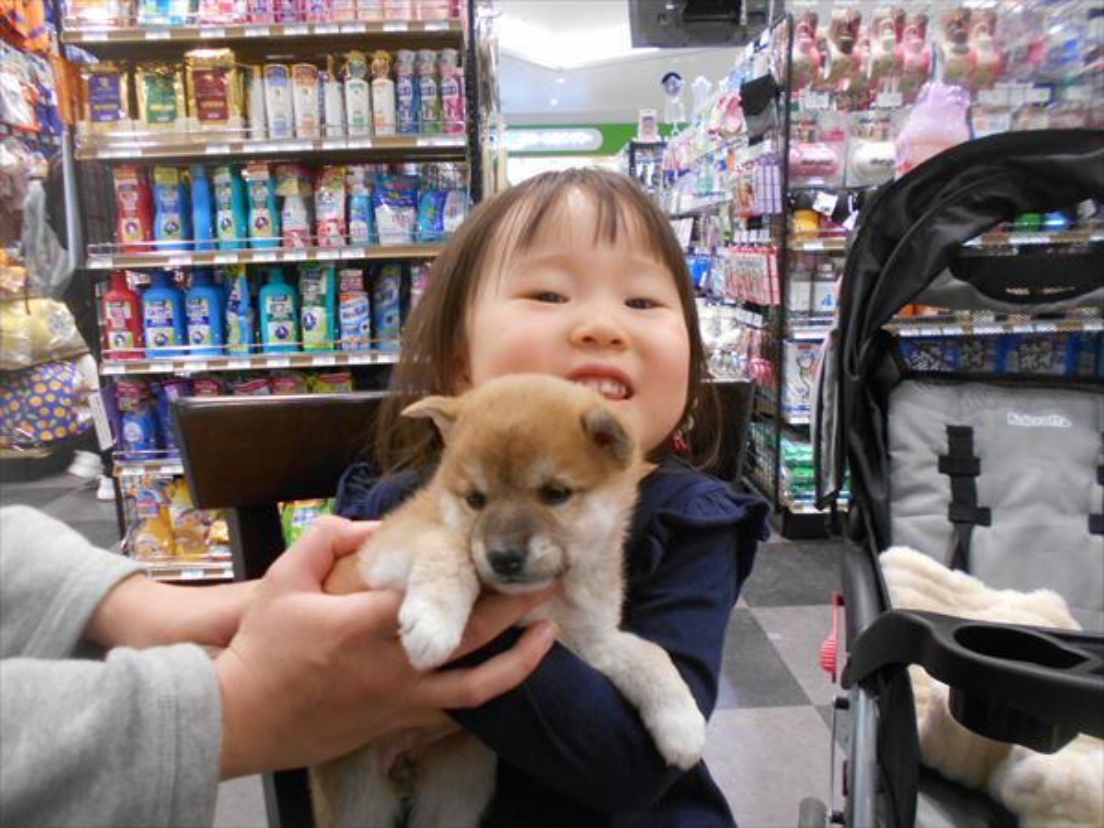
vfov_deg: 53.1
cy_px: 414
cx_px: 552
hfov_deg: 67.3
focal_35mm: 26
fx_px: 829
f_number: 3.2
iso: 320
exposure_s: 1/30
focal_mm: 4.6
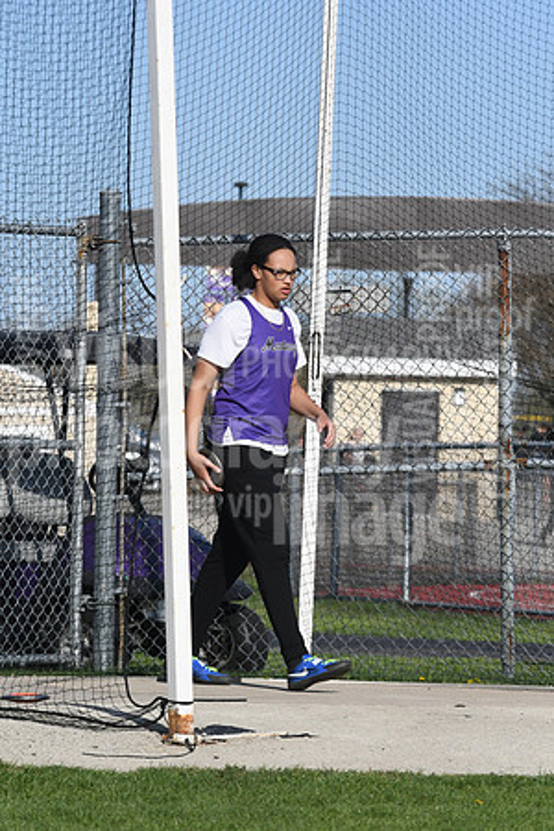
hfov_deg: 4.7
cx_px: 277
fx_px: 6751
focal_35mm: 292
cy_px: 416
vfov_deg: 7.0
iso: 800
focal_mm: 195
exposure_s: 1/4000
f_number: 8
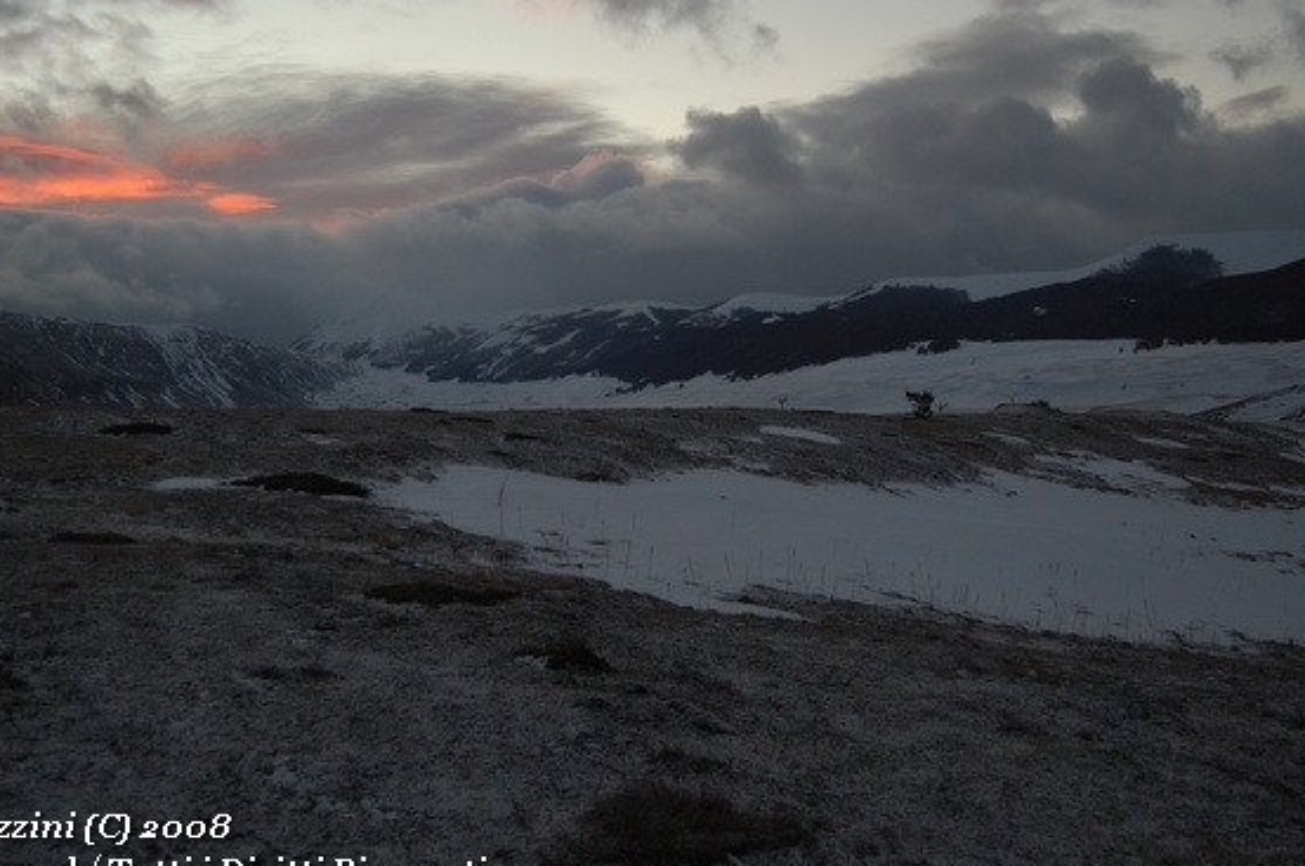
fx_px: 1375
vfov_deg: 34.8
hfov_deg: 50.6
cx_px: 569
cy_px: 353
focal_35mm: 38
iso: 400
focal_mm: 20
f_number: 3.8
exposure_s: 1/160
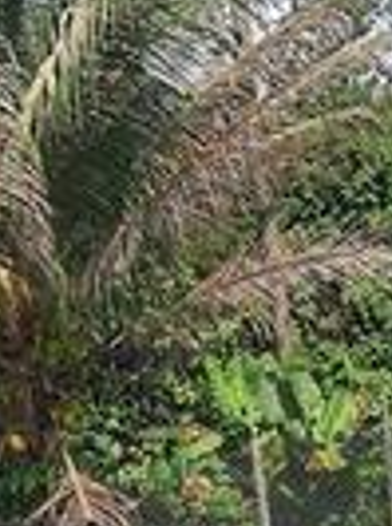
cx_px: 350
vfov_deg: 38.2
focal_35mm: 49
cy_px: 380
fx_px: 743
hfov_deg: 28.4
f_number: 2.2
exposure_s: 1/956
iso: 50
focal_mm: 1.74
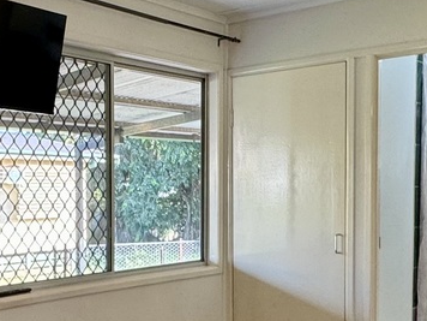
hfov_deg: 31.7
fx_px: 728
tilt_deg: -2.2
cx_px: 77
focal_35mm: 59
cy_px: 230
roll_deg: +1.8
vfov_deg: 24.6
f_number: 2.2
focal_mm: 2.22
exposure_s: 1/100
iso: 160
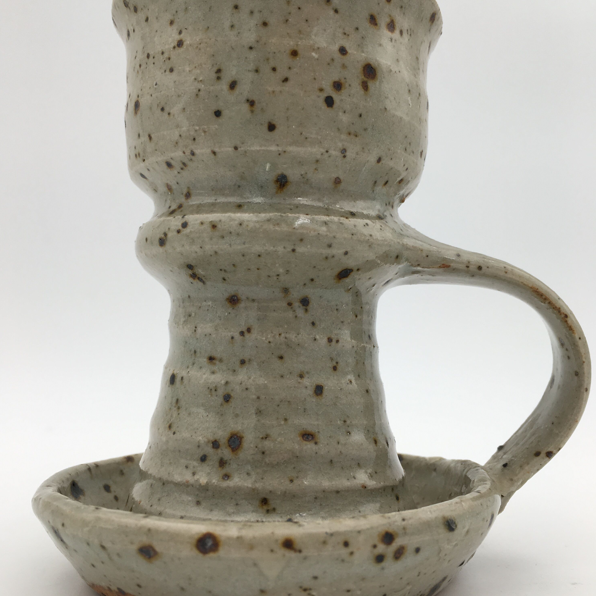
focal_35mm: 35
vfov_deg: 47.2
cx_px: 297
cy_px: 290
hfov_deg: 47.2
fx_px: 682
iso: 25
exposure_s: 1/251
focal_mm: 4.15
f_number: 2.2
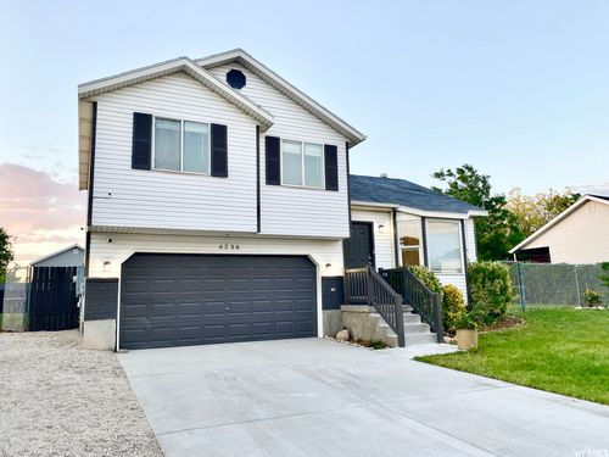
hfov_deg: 67.3
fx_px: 457
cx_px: 304
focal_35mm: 26
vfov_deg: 53.1
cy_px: 228
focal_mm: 4.25
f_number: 1.8
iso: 64
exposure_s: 1/122
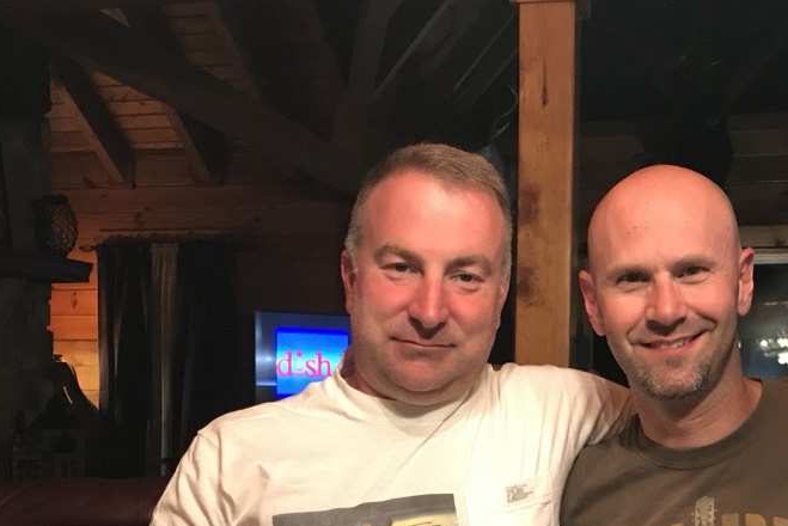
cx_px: 482
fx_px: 1161
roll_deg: -1.0
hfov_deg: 37.3
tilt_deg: -4.2
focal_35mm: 53
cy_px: 479
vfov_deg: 24.7
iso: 100
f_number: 1.8
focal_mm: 3.99
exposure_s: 1/15
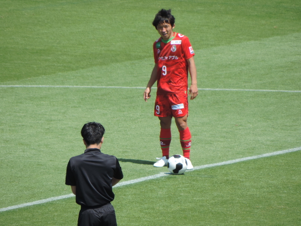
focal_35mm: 900
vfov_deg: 1.7
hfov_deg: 2.2
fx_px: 7826
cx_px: 150
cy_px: 113
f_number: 5.5
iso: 180
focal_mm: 160.5
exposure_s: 1/500
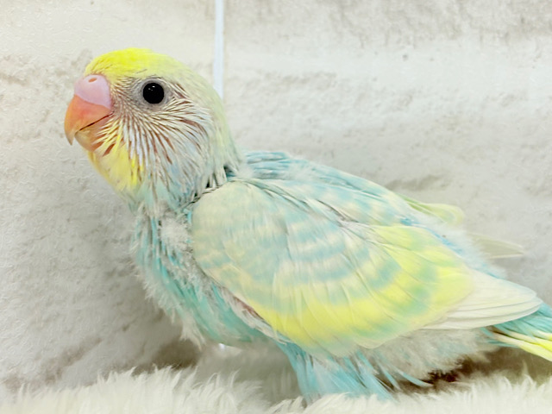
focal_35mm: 52
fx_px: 829
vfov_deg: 28.0
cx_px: 276
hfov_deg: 36.8
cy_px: 207
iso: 50
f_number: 1.6
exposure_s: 1/100
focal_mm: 5.96
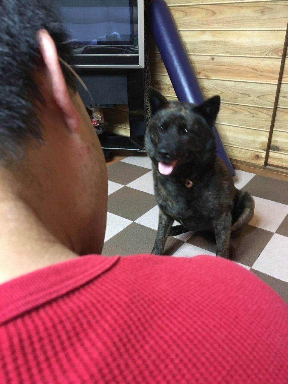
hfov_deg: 48.2
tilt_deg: -26.9
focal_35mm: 29
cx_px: 144
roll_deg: +0.3
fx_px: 322
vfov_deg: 61.7
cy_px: 192
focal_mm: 4.15
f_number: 2.2
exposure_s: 1/15
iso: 320
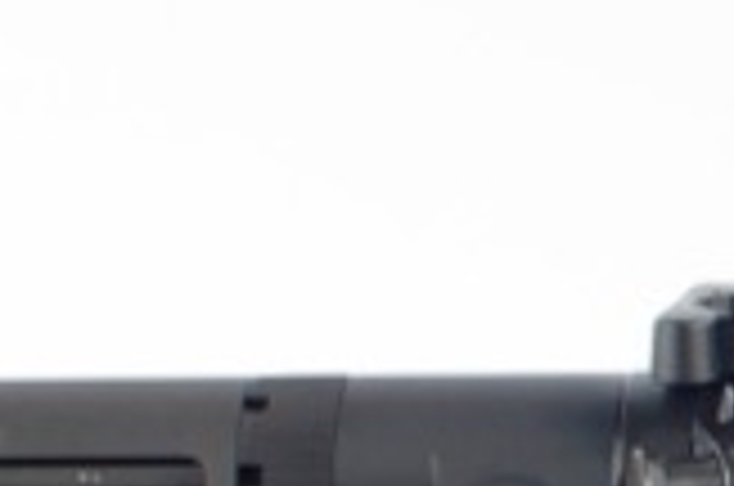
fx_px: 5259
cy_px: 907
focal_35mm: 258
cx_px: 1536
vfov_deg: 5.2
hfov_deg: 7.6
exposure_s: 1/200
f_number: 9
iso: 200
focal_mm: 35
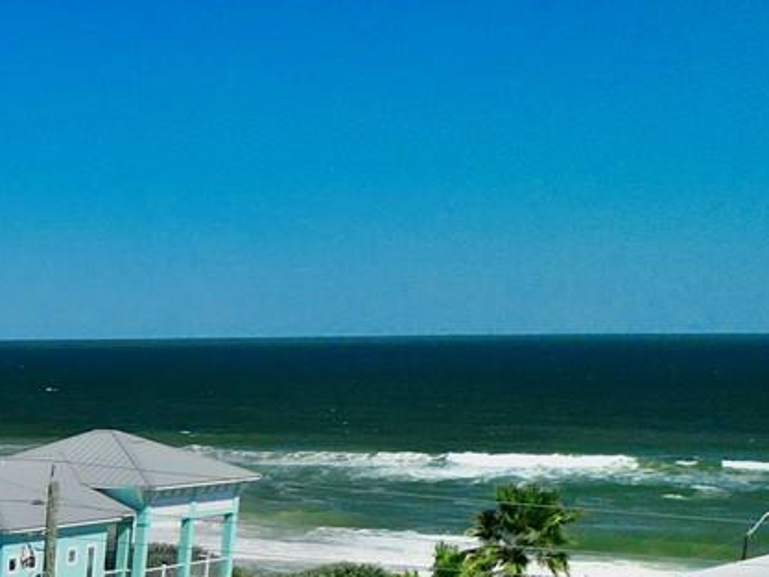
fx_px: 2044
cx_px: -478
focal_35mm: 92
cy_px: 1043
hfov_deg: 18.2
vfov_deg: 14.2
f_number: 1.7
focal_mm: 6.72
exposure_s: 1/4000
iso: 110
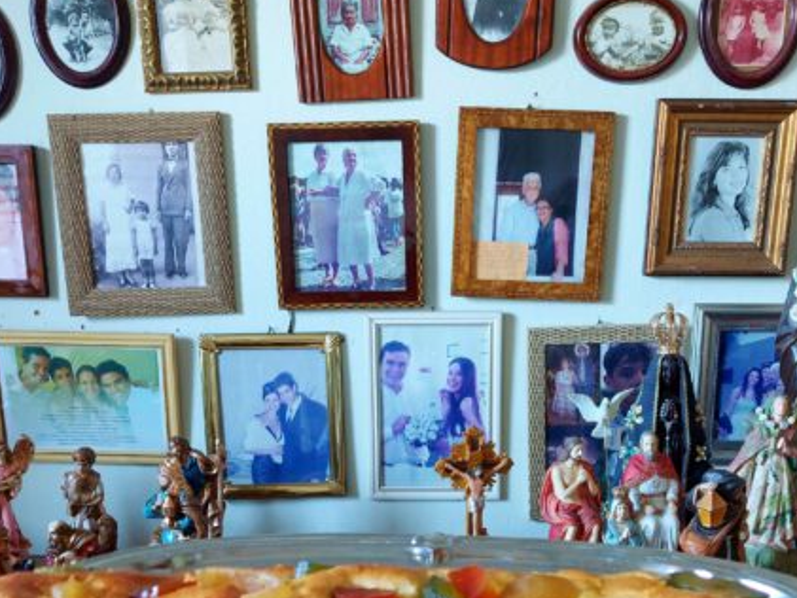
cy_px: 424
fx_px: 944
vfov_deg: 34.6
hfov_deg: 45.7
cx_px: 432
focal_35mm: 41
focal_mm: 5.23
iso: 250
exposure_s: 1/40
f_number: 1.8
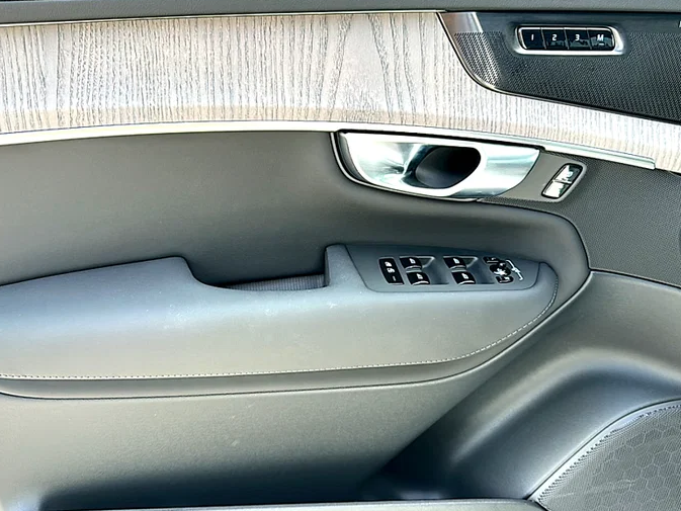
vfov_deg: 53.1
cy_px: 250
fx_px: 512
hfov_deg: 67.3
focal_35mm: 26
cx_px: 334
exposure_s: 1/419
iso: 80
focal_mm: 6.86
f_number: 1.78
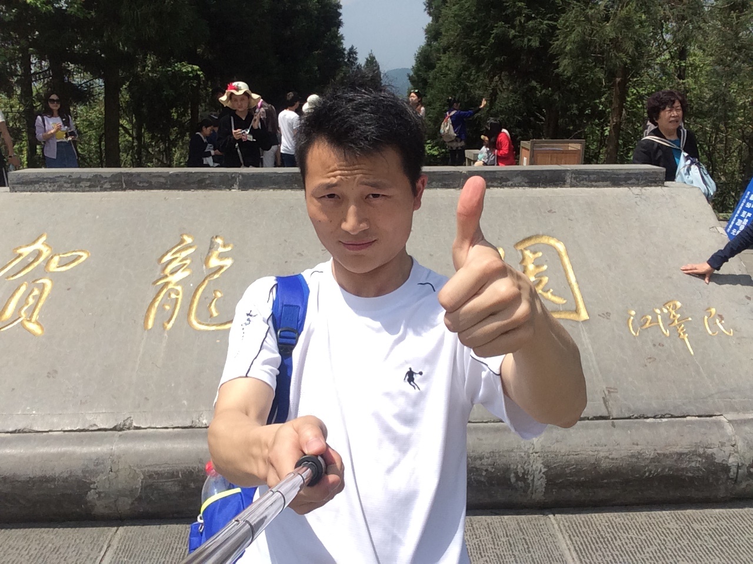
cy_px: 282
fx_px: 674
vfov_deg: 45.4
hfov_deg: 58.4
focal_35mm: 31
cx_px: 376
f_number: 2.4
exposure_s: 1/2469
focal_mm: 2.15
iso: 50
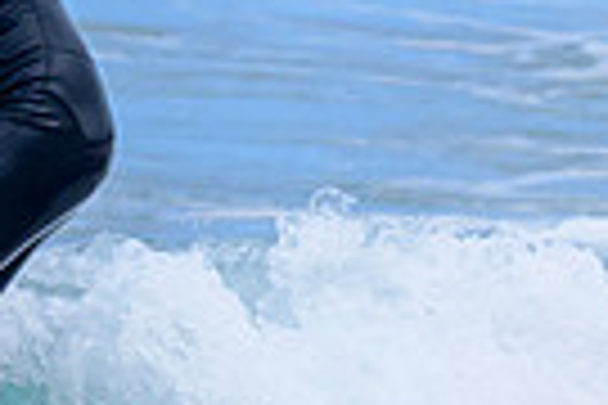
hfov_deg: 0.4
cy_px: 370
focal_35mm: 4734
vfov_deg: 0.3
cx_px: -446
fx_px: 79946
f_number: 6.3
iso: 560
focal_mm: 800
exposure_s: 1/2000
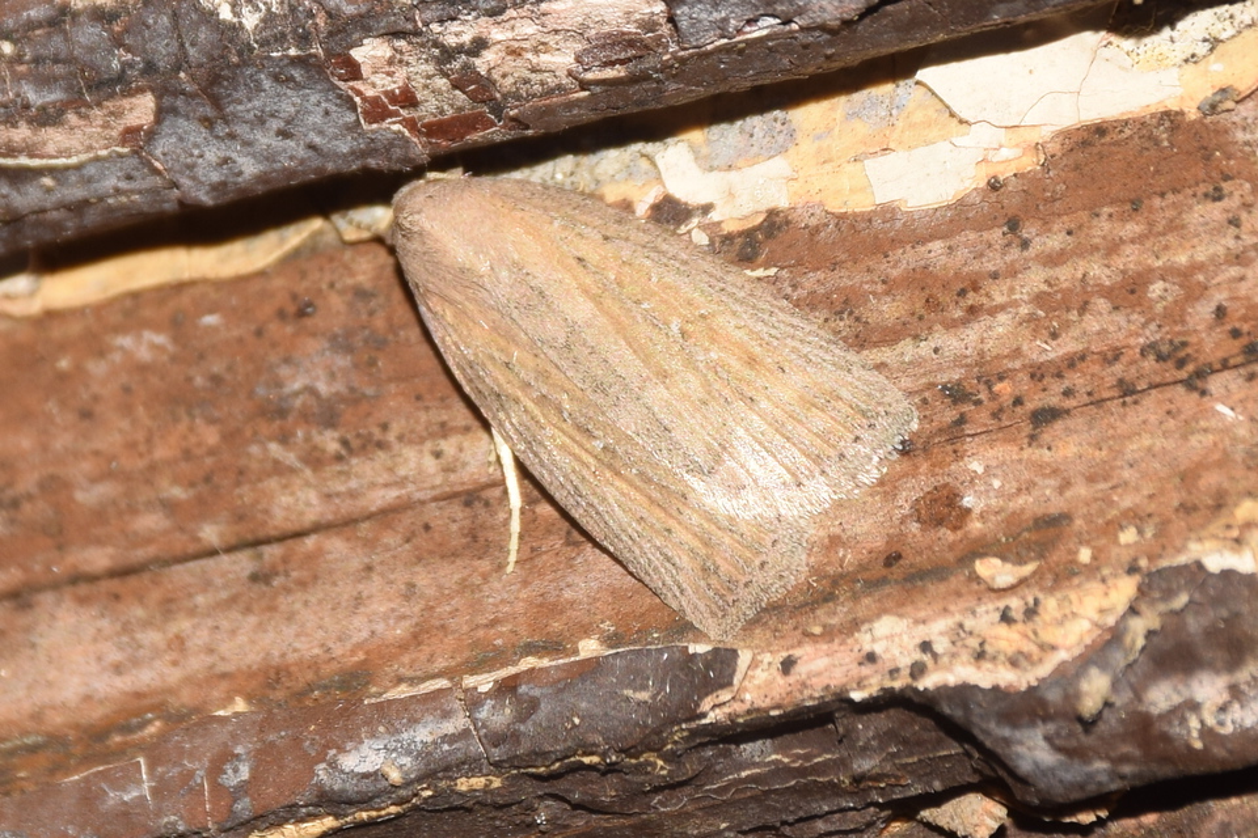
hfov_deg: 9.8
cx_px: 629
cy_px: 419
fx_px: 7338
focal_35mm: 210
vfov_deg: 6.5
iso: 100
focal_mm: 140
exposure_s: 1/60
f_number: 13
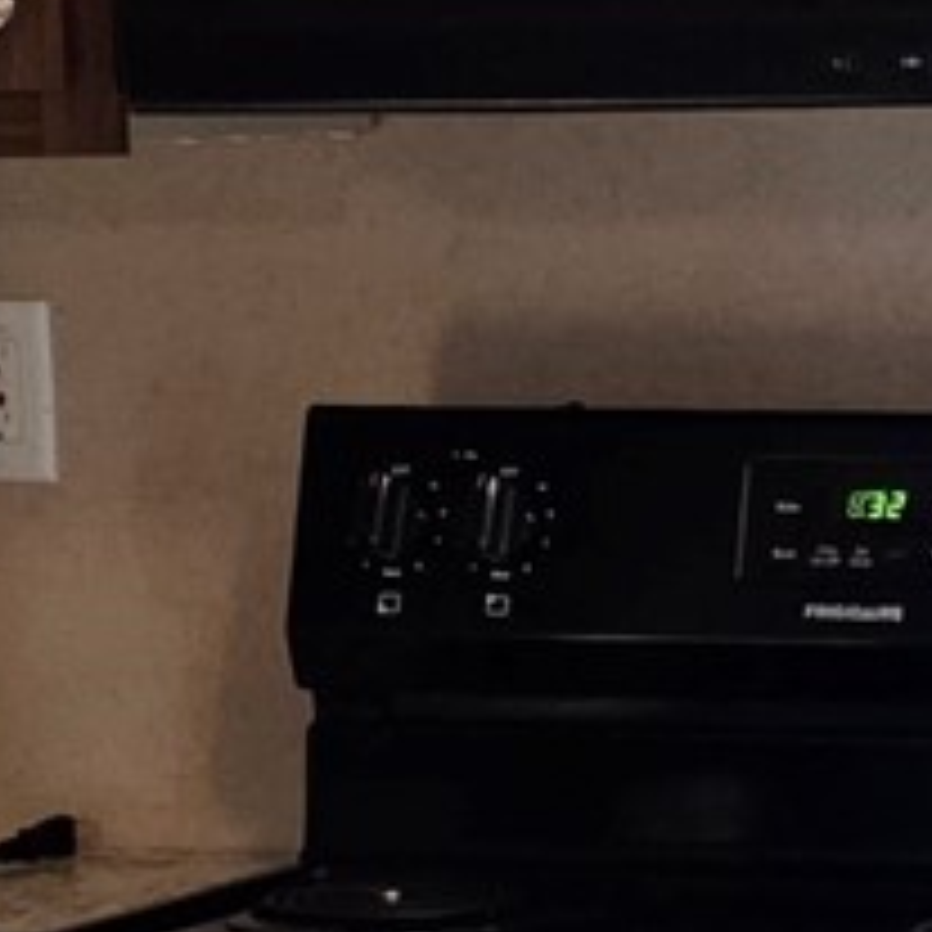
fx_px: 6123
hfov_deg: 8.4
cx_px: 1594
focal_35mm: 201
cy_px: 738
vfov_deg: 8.7
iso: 250
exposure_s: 1/120
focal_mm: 6.3
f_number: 1.7
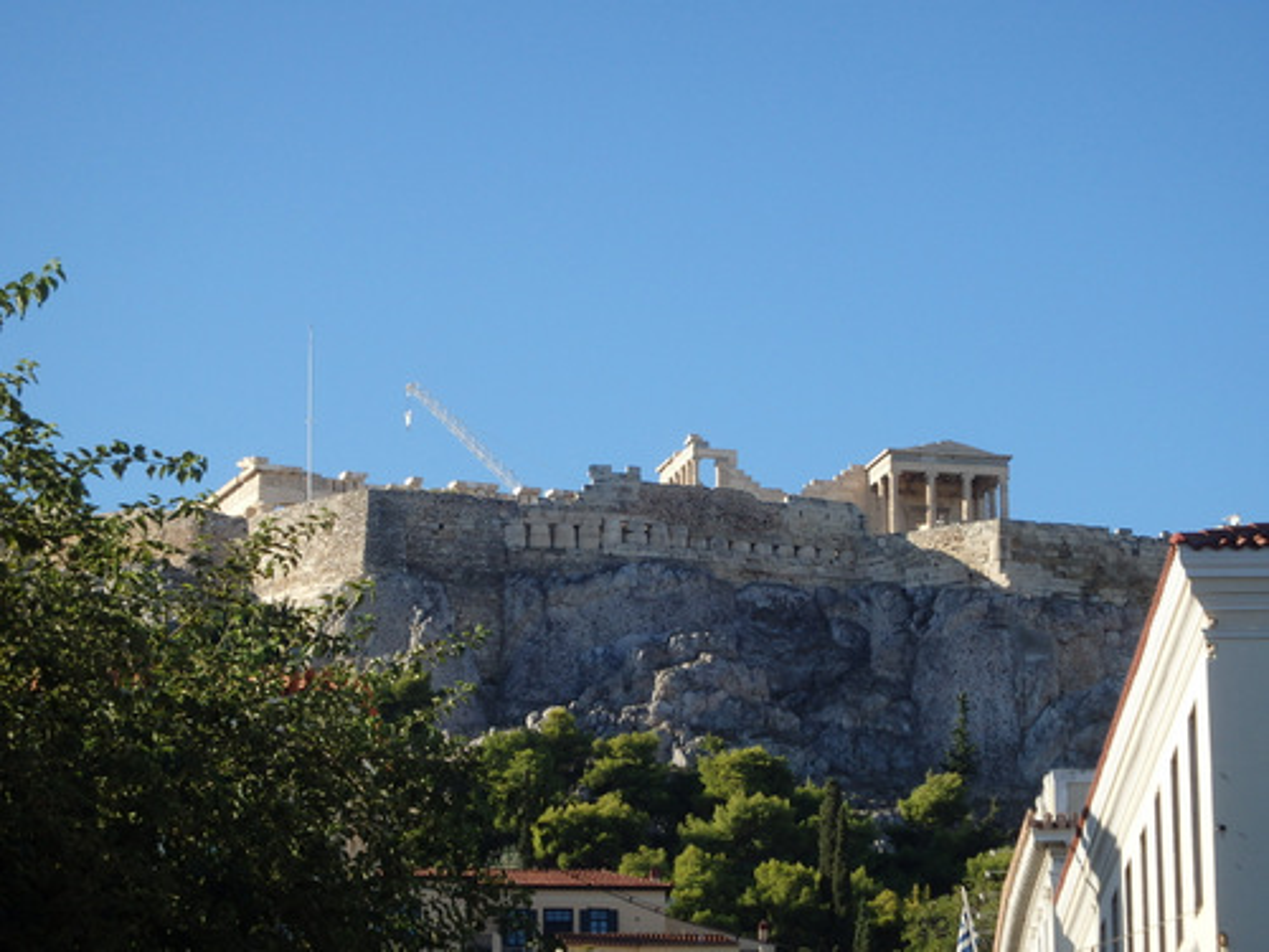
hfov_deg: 16.7
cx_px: 634
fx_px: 4326
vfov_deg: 12.6
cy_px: 476
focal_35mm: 118
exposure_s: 1/400
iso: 125
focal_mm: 21.2
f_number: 5.5
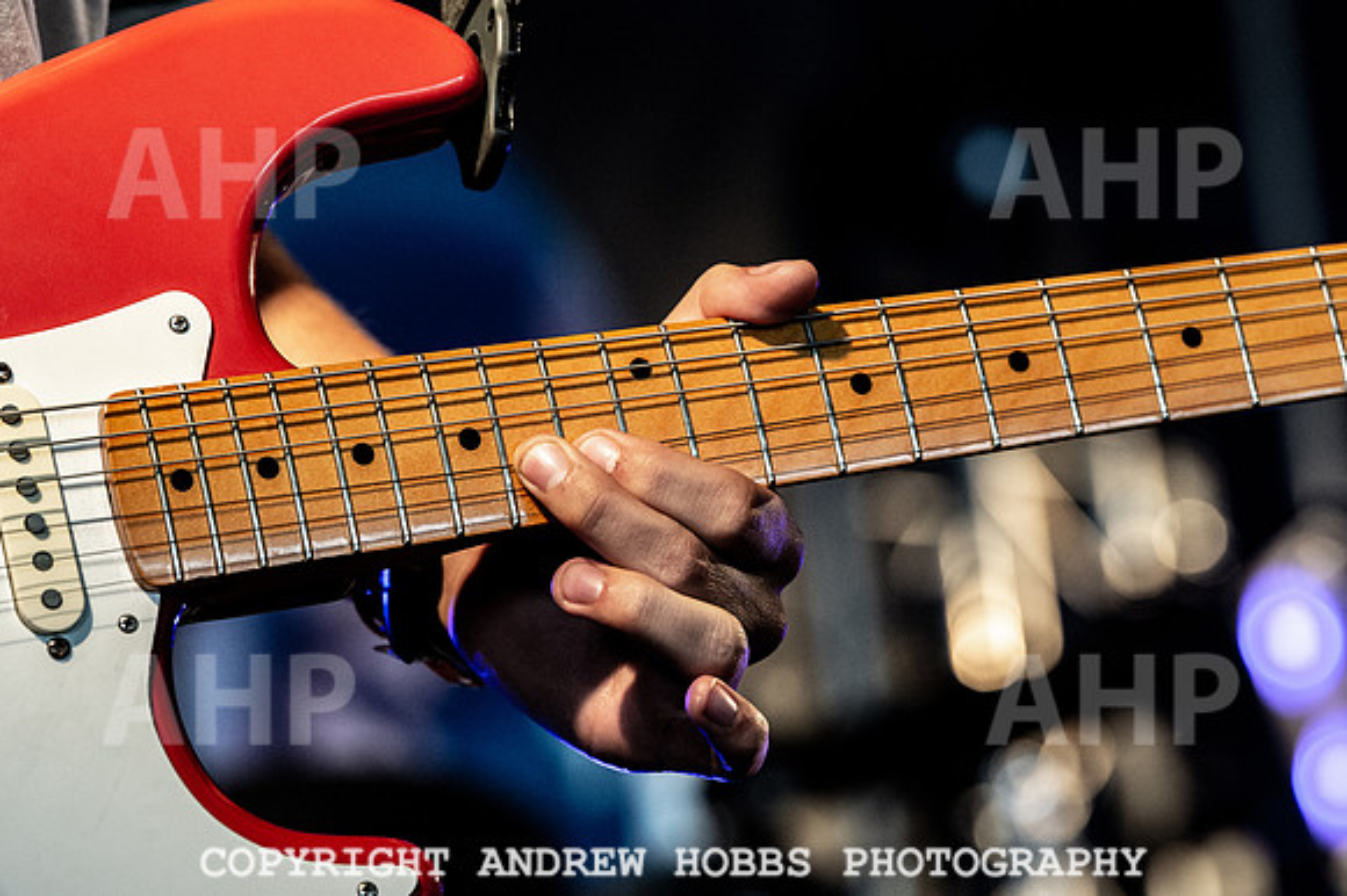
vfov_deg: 9.1
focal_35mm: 150
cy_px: 448
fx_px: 5609
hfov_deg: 13.7
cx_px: 674
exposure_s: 1/800
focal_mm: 150
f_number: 5.6
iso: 6400
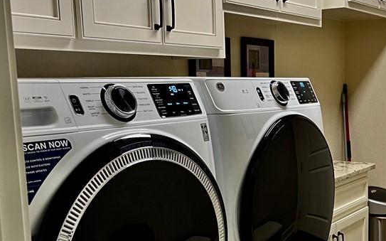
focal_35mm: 52
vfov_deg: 24.7
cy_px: 162
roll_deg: +0.9
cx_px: 291
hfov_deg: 37.9
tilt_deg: -10.4
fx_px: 547
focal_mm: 5.1
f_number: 1.6
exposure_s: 1/60
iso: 125
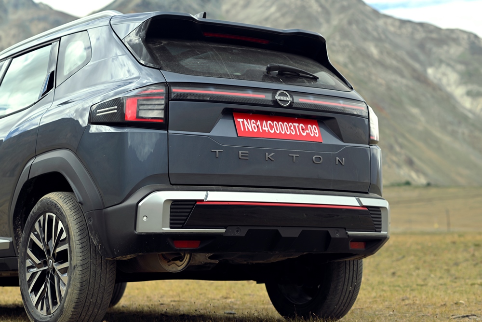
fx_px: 1138
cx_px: 241
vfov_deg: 16.1
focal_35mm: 85
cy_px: 161
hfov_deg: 23.9
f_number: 4.5
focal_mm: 85
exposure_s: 1/200
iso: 64
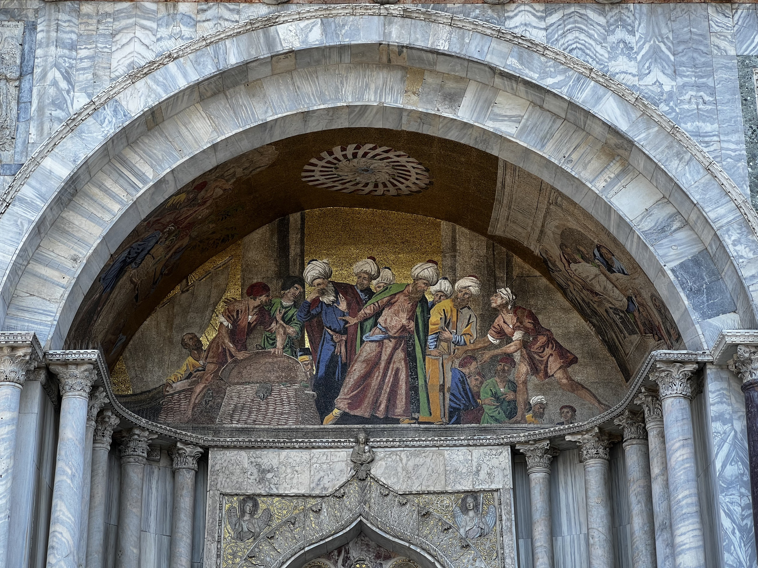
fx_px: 1686
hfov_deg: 25.3
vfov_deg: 19.1
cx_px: 379
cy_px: 284
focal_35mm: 77
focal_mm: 9
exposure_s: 1/187
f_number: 2.8
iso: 32
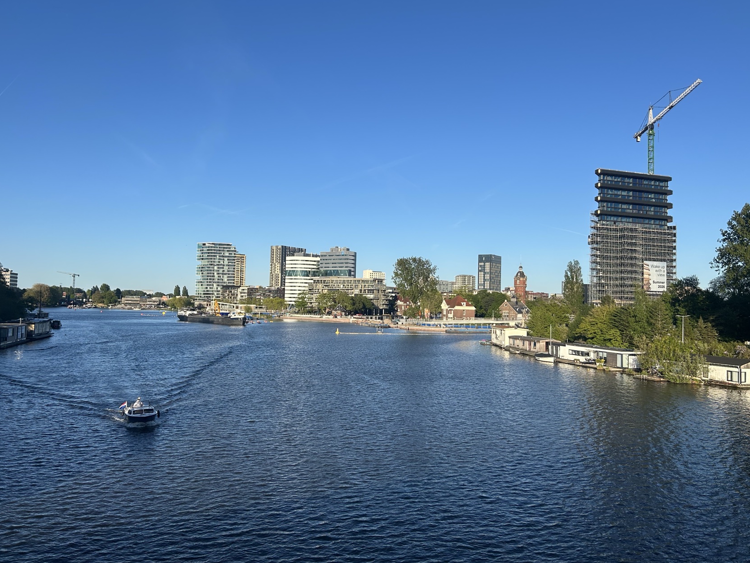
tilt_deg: +2.1
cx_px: 384
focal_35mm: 28
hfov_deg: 63.4
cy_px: 271
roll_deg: -1.5
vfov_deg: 49.8
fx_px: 607
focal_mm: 5.7
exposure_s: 1/3831
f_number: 1.5
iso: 50
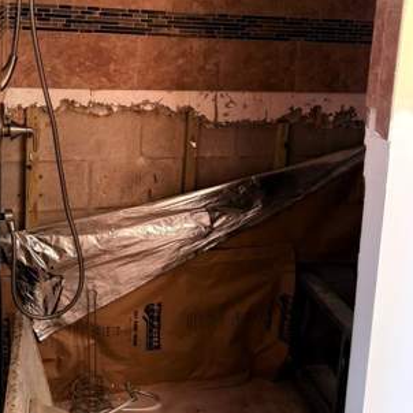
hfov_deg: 37.5
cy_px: 107
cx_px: 219
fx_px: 607
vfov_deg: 36.7
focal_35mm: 45
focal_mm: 6.76
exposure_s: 1/60
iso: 400
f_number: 1.78
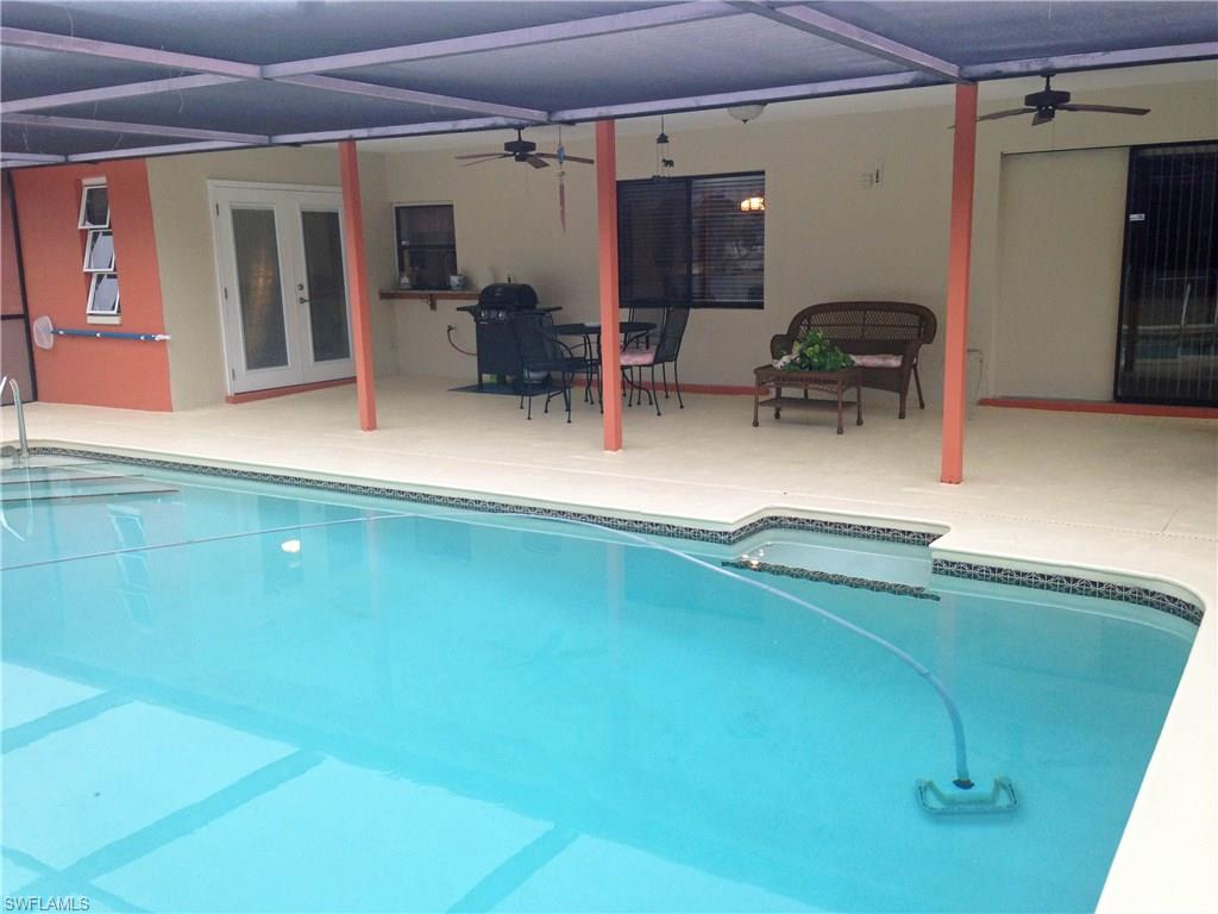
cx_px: 609
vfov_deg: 42.9
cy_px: 457
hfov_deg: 55.4
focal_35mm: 33
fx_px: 1161
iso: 50
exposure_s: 1/142
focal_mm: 4.12
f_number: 2.4
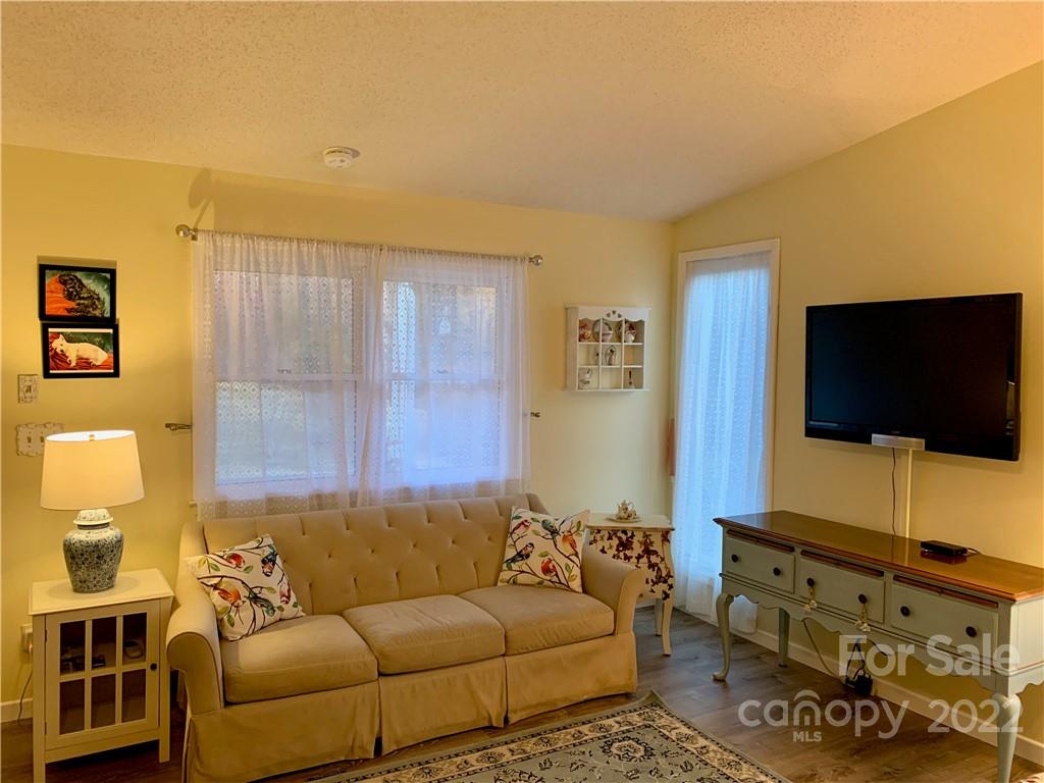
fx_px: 784
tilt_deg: -3.3
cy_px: 392
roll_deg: -0.8
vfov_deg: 53.1
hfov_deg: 67.3
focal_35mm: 26
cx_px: 522
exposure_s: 1/60
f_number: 1.8
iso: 125
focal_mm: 4.25
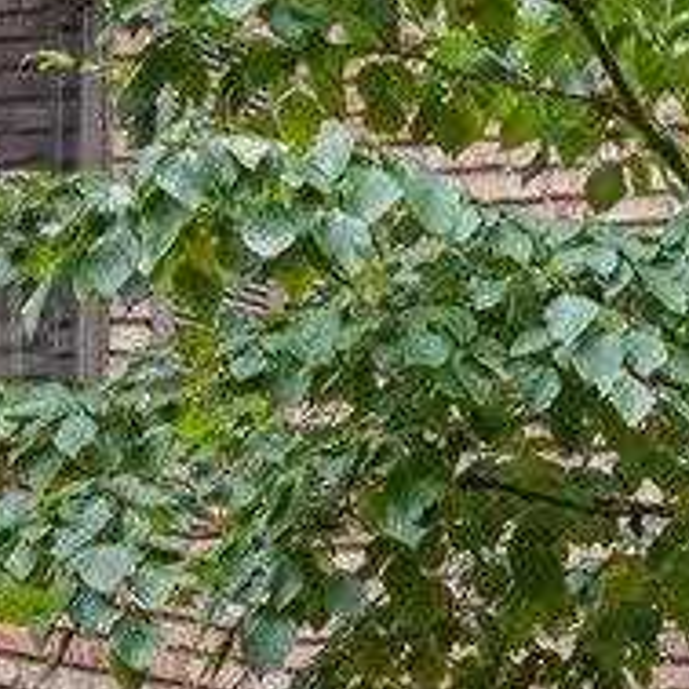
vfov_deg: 11.9
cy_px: 414
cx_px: 2370
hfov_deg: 8.7
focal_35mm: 147
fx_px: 3310
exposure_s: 1/4
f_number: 8
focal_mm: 16
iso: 100
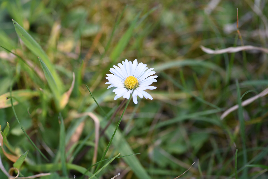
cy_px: 90
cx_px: 134
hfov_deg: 20.4
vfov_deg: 13.7
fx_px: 745
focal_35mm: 100
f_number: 7.1
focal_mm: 100
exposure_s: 1/250
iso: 400
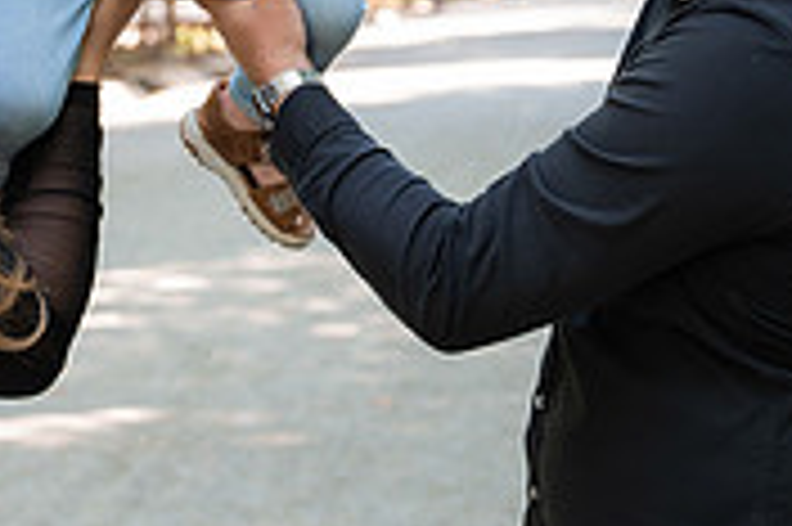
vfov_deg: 8.2
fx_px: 3671
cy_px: 227
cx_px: 364
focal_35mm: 167
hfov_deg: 12.3
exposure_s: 1/320
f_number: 3.2
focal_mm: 42
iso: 400
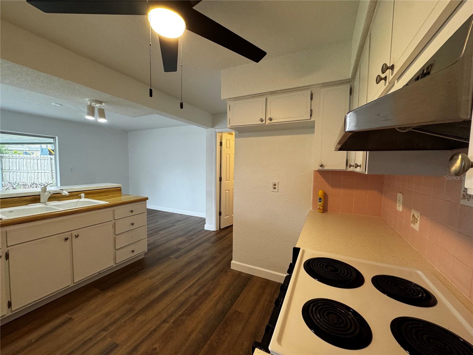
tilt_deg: -3.7
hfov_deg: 102.1
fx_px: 191
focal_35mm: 14
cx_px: 236
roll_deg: -1.5
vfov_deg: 85.7
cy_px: 178
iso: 200
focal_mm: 2.22
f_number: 2.2
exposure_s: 1/120
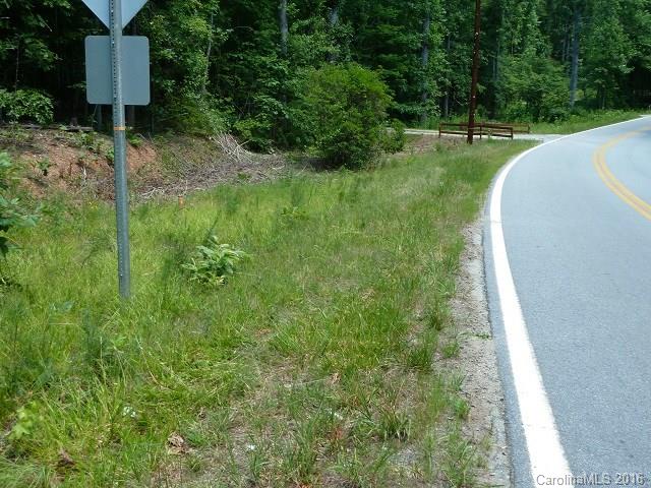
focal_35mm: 42
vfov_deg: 34.3
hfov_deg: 44.8
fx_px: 790
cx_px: 326
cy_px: 244
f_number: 3.7
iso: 80
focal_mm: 6.9
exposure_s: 1/80
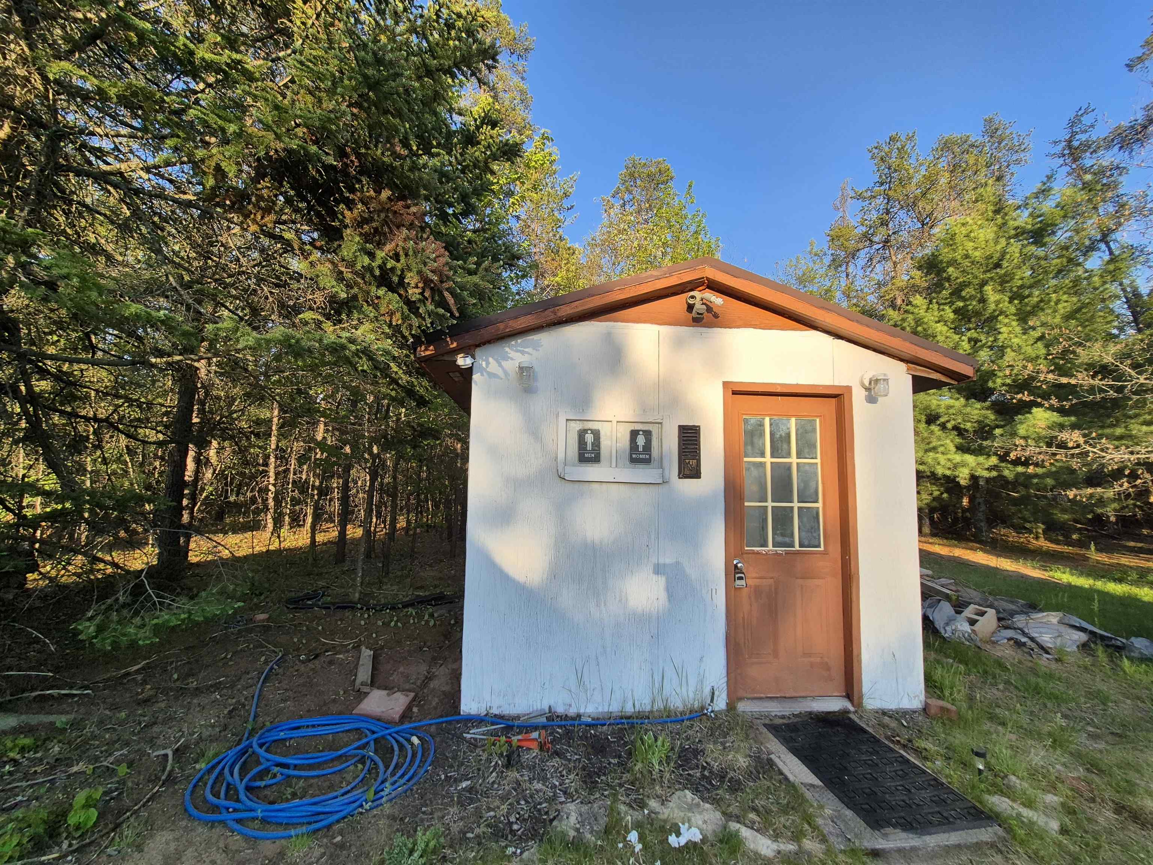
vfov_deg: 89.9
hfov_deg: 106.2
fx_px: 433
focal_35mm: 13
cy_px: 432
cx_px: 576
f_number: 2.2
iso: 50
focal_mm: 1.74
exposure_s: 1/572
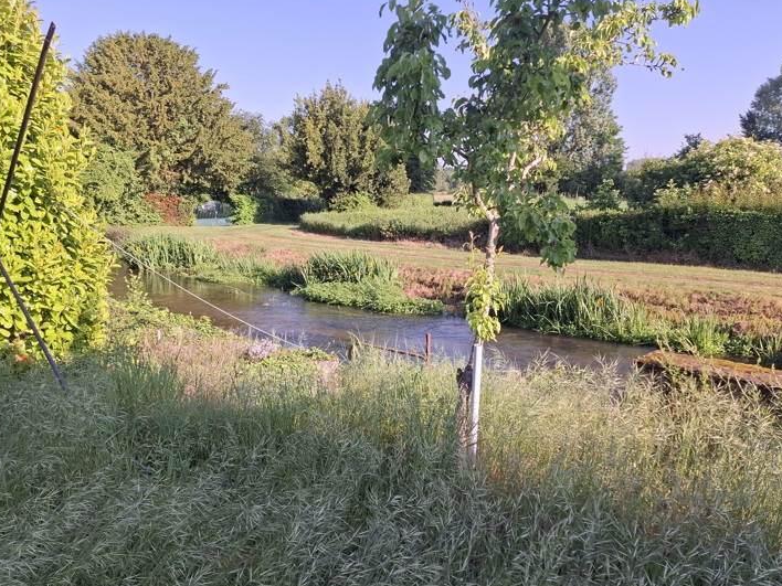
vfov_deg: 53.0
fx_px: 587
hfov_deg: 67.2
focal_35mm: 26
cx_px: 415
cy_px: 324
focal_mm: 5.54
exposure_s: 1/750
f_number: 1.8
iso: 50
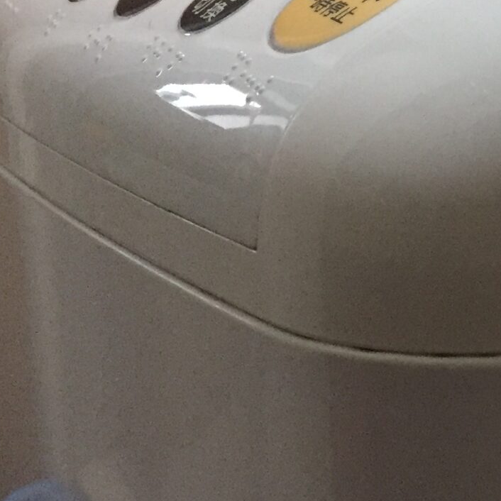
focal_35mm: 93
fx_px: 1523
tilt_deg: -13.5
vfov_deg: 18.6
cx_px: 897
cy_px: 177
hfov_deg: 15.9
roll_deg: -4.3
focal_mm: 4.15
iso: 250
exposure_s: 1/33
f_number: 2.2
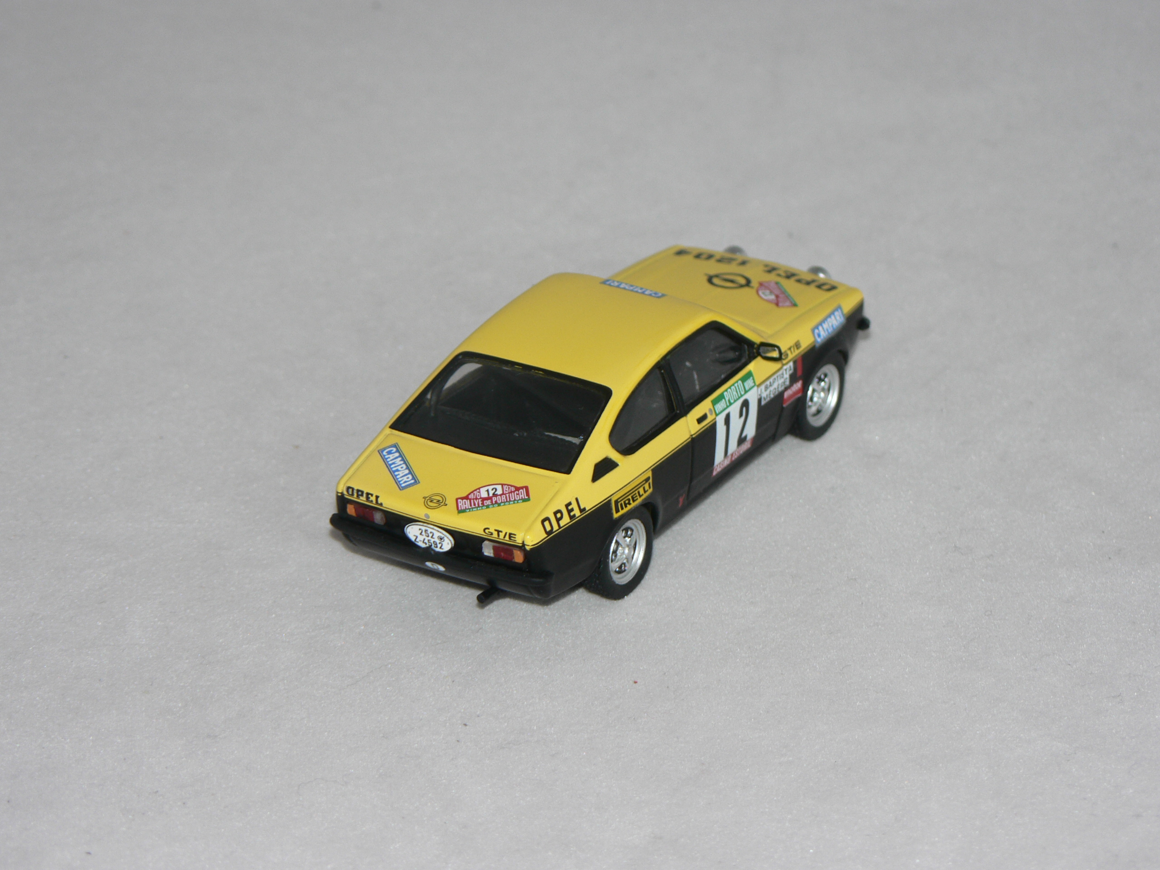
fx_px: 5161
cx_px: 580
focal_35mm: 154
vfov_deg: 9.6
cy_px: 435
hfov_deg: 12.8
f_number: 3.3
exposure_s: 1/60
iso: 80
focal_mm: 25.7
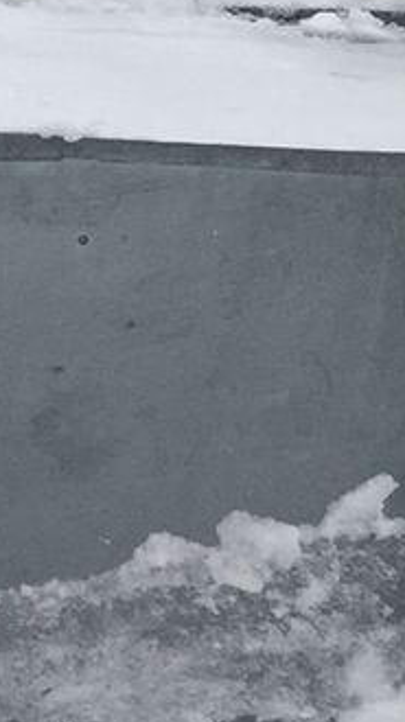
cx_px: -1112
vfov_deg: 15.5
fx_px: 2641
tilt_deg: -17.5
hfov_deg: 7.0
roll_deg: -5.8
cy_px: 203
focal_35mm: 138
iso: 32
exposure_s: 1/1041
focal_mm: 4.15
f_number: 2.2
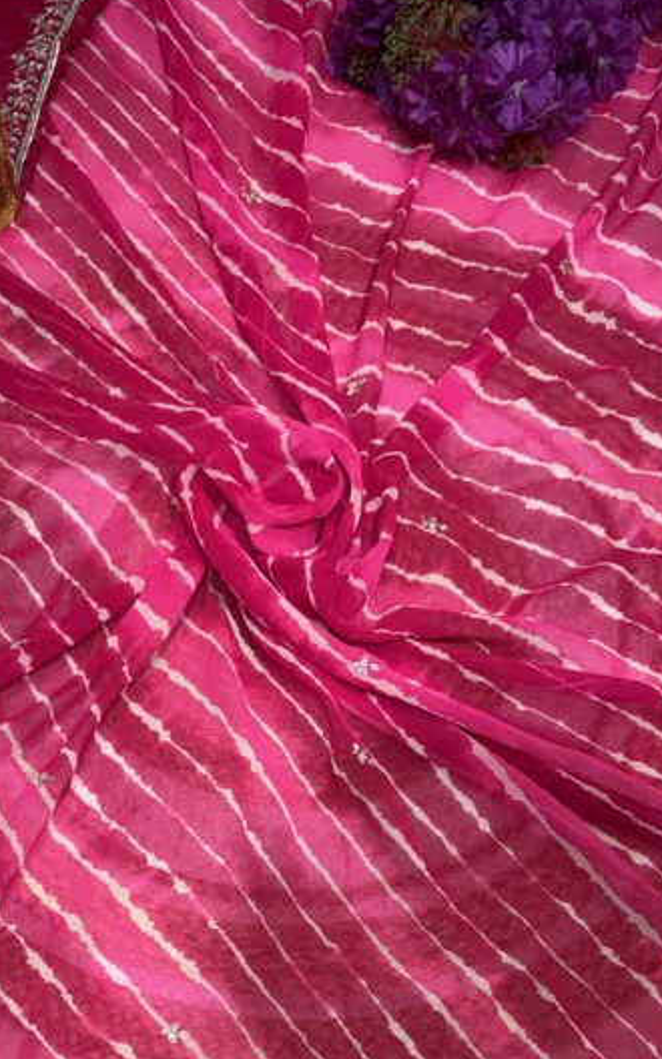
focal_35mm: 47
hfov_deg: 27.3
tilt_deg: -67.9
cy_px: 873
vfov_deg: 40.6
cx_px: 239
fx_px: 1357
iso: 32
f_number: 1.6
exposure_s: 1/135
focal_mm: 5.96
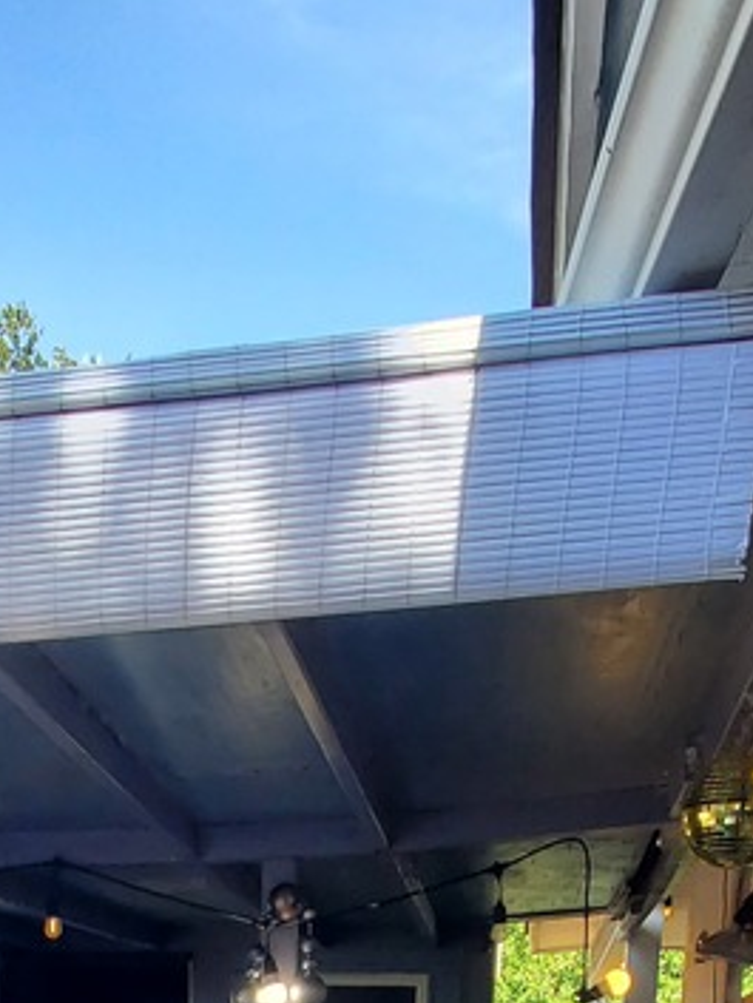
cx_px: 156
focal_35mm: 53
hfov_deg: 27.0
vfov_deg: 27.1
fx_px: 1536
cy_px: 1452
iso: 50
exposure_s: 1/231
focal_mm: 1.8
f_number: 2.2
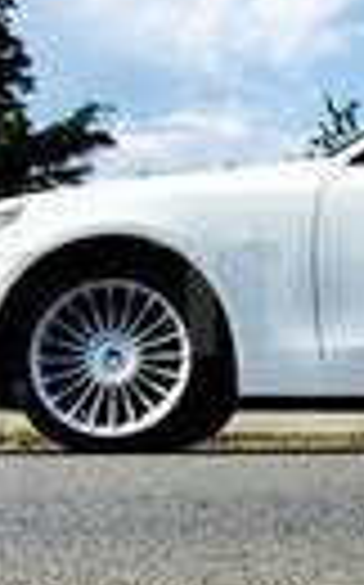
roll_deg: +0.4
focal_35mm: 117
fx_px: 1861
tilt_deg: +2.1
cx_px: 611
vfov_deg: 17.8
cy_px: 288
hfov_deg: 10.6
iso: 32
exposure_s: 1/2326
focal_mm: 4.15
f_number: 2.2
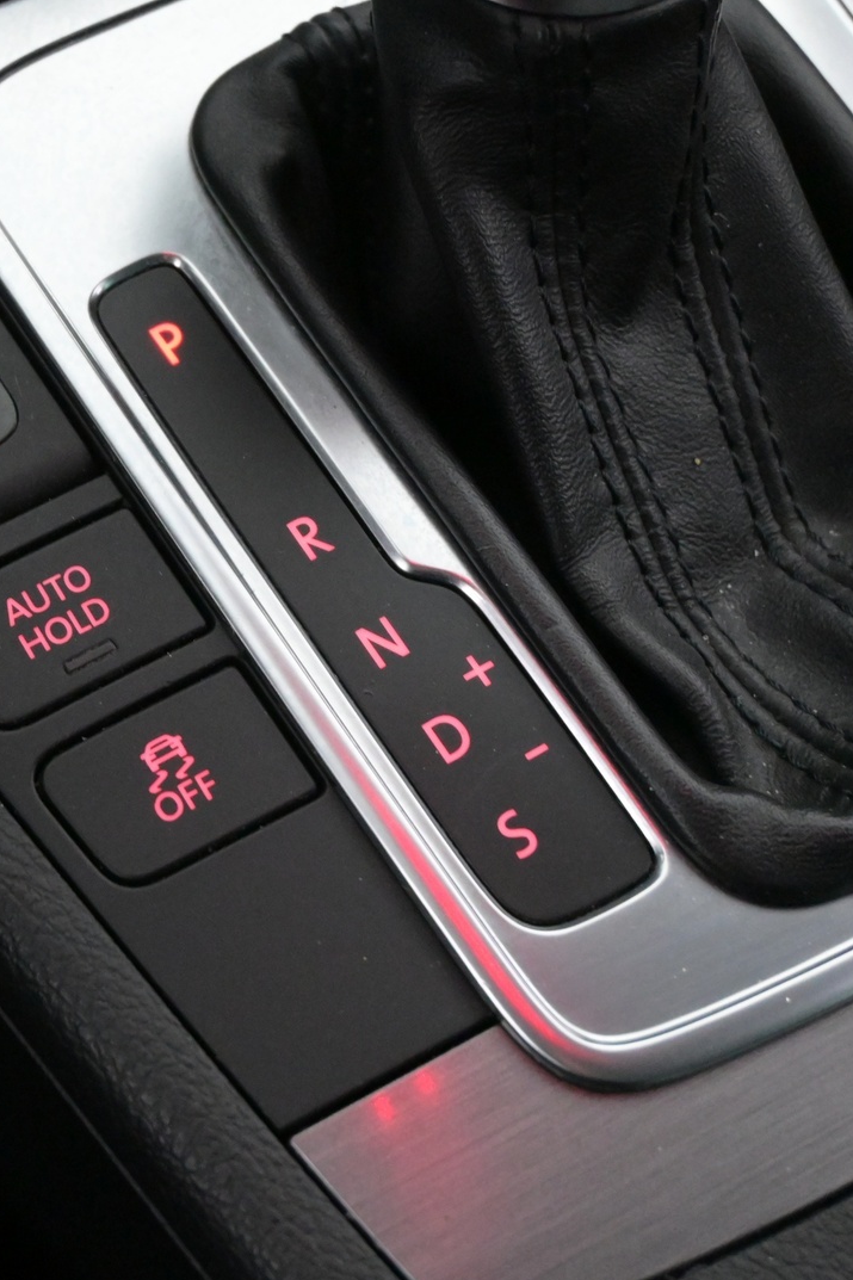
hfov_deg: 17.4
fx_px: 2737
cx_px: 74
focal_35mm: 77
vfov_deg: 26.3
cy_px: 643
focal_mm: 34
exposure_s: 1/50
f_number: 5
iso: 5000
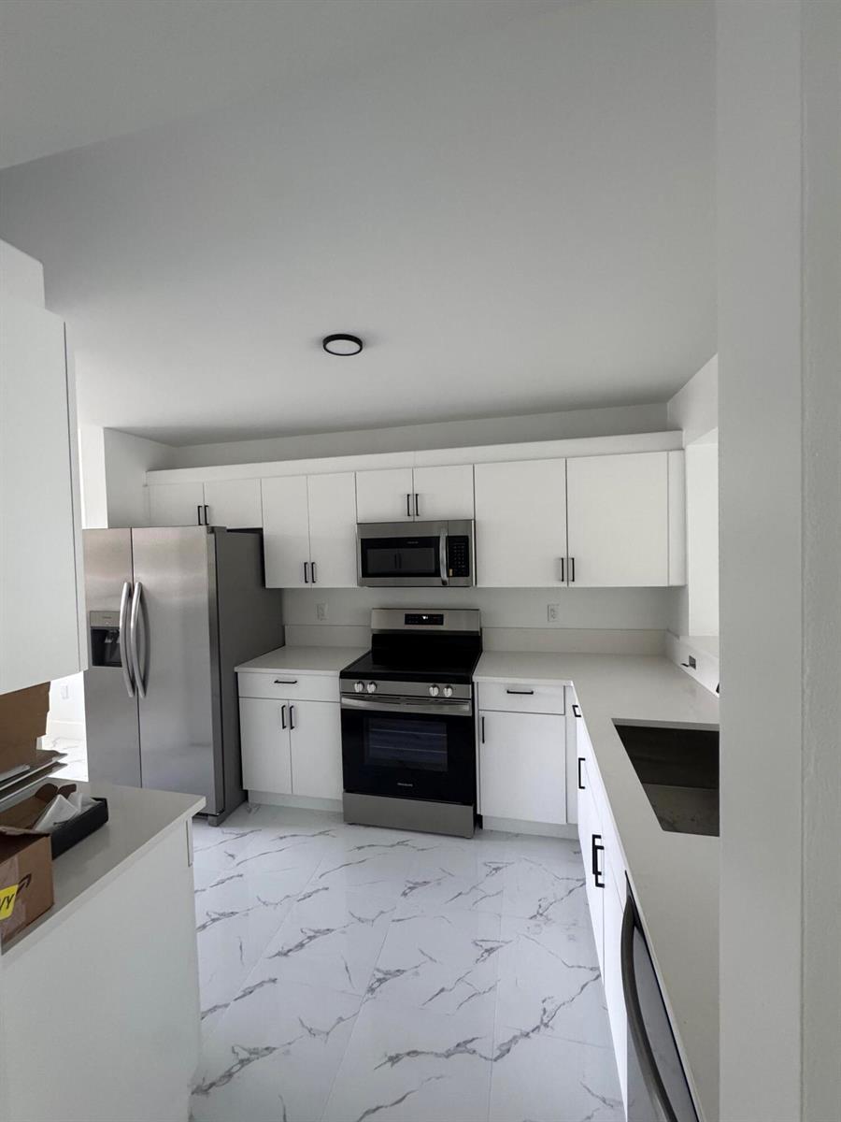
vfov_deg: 102.1
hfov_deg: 85.7
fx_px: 454
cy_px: 561
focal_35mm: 14
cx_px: 420
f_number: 2.2
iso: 250
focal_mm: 2.22
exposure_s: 1/99
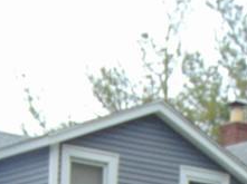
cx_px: 111
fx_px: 1289
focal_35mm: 181
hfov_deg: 10.9
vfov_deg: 7.7
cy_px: 424
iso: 80
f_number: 3.3
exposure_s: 1/800
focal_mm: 6.9
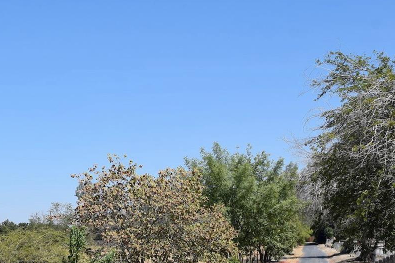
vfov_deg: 17.7
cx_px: 106
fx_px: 844
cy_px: 183
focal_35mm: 77
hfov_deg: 26.1
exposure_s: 1/400
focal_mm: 27
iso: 200
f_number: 10
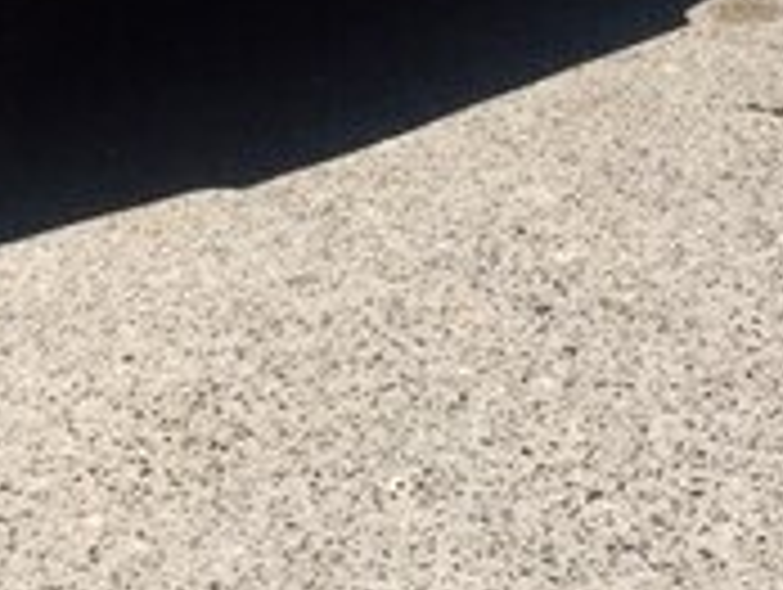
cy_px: -502
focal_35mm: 110
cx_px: -4
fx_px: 2492
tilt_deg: -8.7
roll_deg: +0.9
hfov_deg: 17.4
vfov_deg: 12.3
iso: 32
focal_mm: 4.15
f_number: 2.2
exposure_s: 1/989
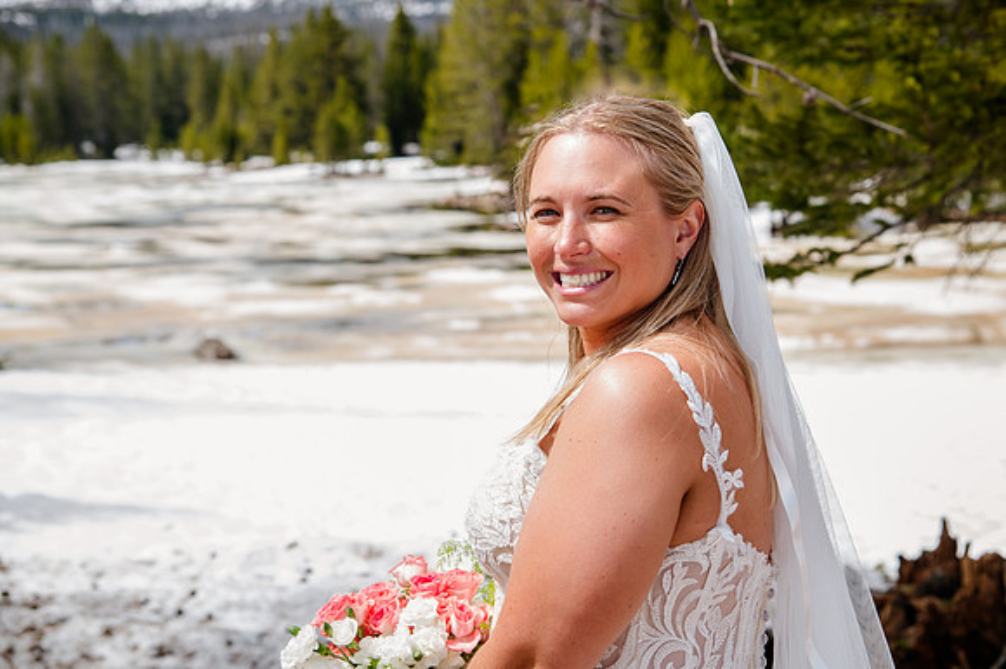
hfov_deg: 26.6
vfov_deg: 17.9
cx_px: 548
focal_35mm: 76
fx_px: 2130
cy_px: 305
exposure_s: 1/200
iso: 400
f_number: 6.3
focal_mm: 70
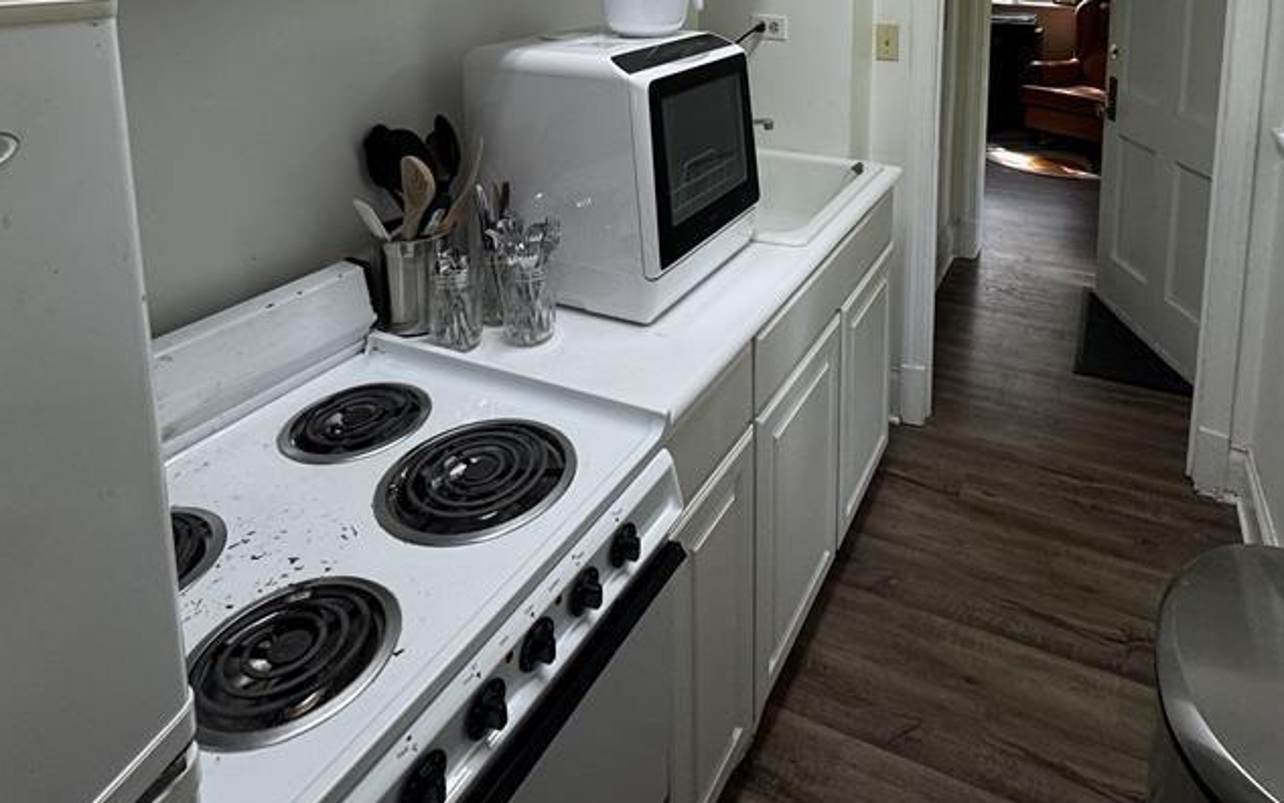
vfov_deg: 45.2
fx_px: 840
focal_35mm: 24
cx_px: 775
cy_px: 47
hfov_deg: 73.9
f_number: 2.2
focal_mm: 2.22
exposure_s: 1/99
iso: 160
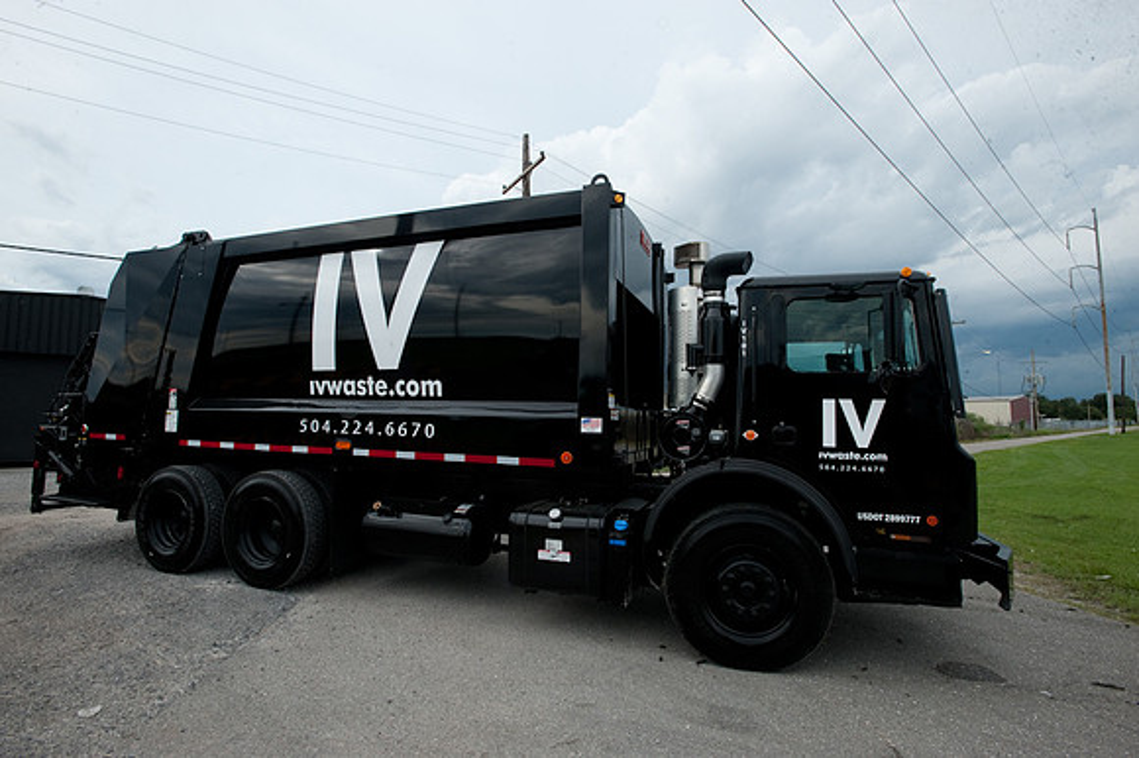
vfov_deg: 70.4
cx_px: 570
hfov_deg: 93.3
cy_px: 379
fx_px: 538
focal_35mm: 17
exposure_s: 1/160
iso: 320
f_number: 14
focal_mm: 17
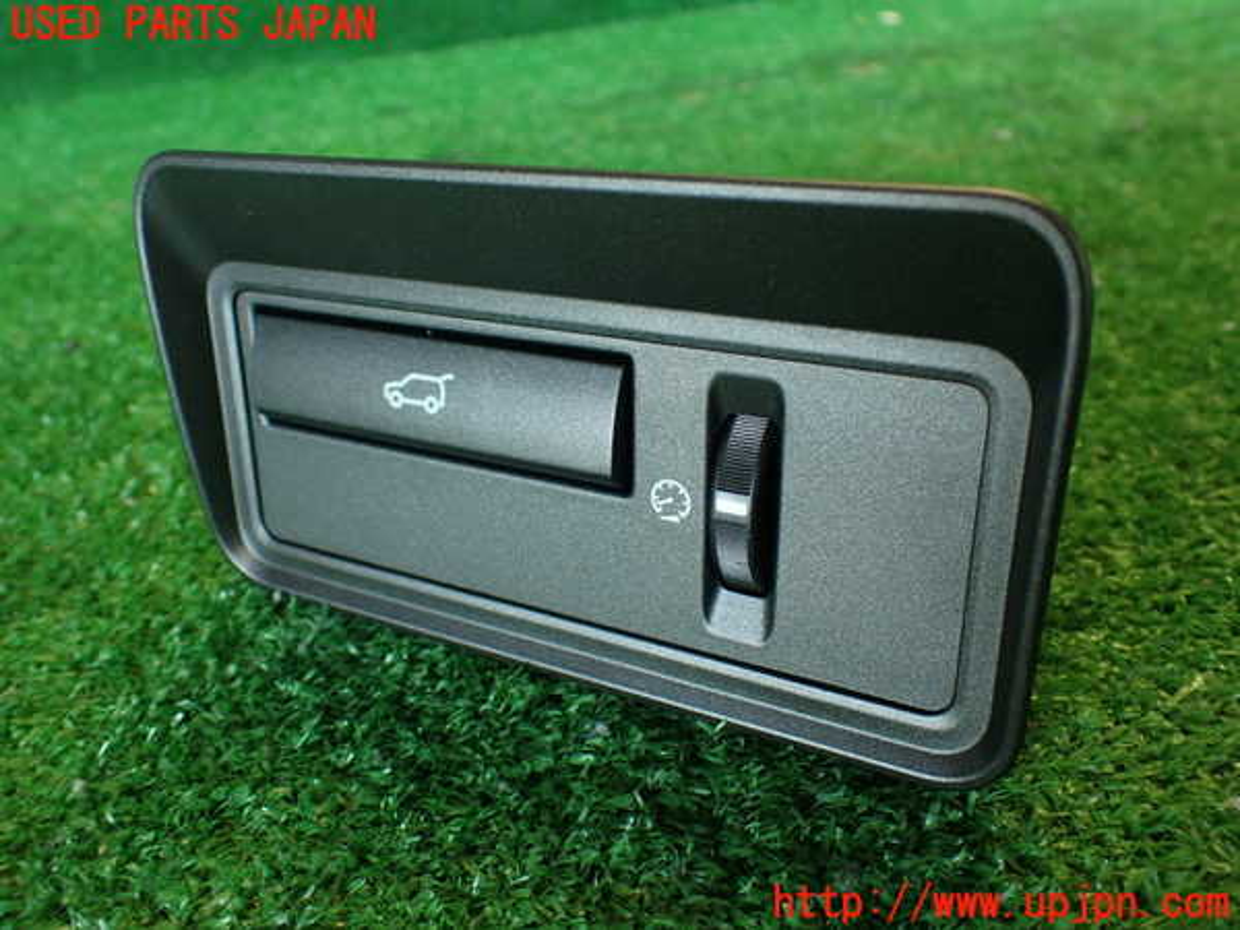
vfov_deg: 46.8
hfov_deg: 60.0
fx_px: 1075
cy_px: 465
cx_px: 620
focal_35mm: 30
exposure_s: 1/40
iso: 200
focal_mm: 5.4
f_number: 2.3
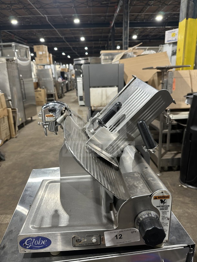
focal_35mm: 24
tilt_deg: -15.5
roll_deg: +2.6
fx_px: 182
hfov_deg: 56.8
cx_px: 98
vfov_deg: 71.6
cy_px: 131
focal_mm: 6.86
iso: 250
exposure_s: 1/60
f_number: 1.78
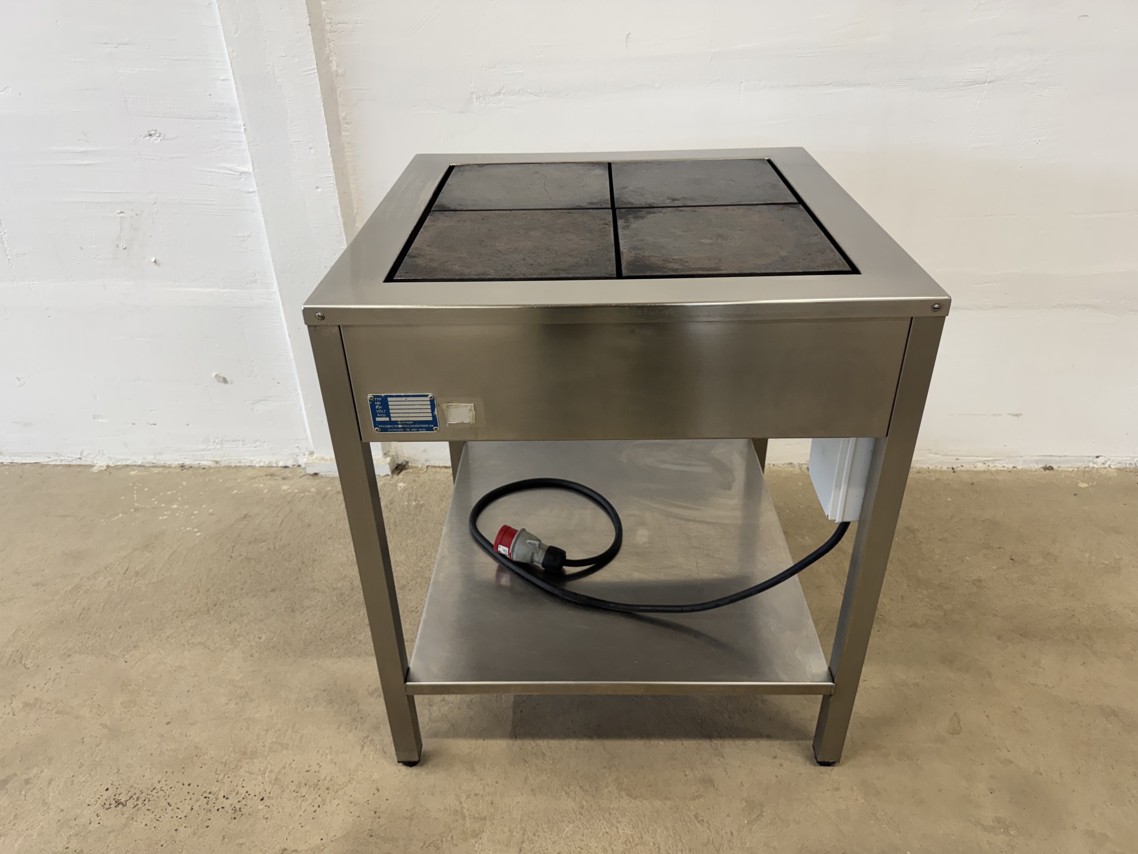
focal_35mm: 24
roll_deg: +2.2
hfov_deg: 71.6
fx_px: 789
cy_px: 427
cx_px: 569
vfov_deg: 56.8
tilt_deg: -30.2
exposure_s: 1/100
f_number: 1.78
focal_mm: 6.76
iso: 160
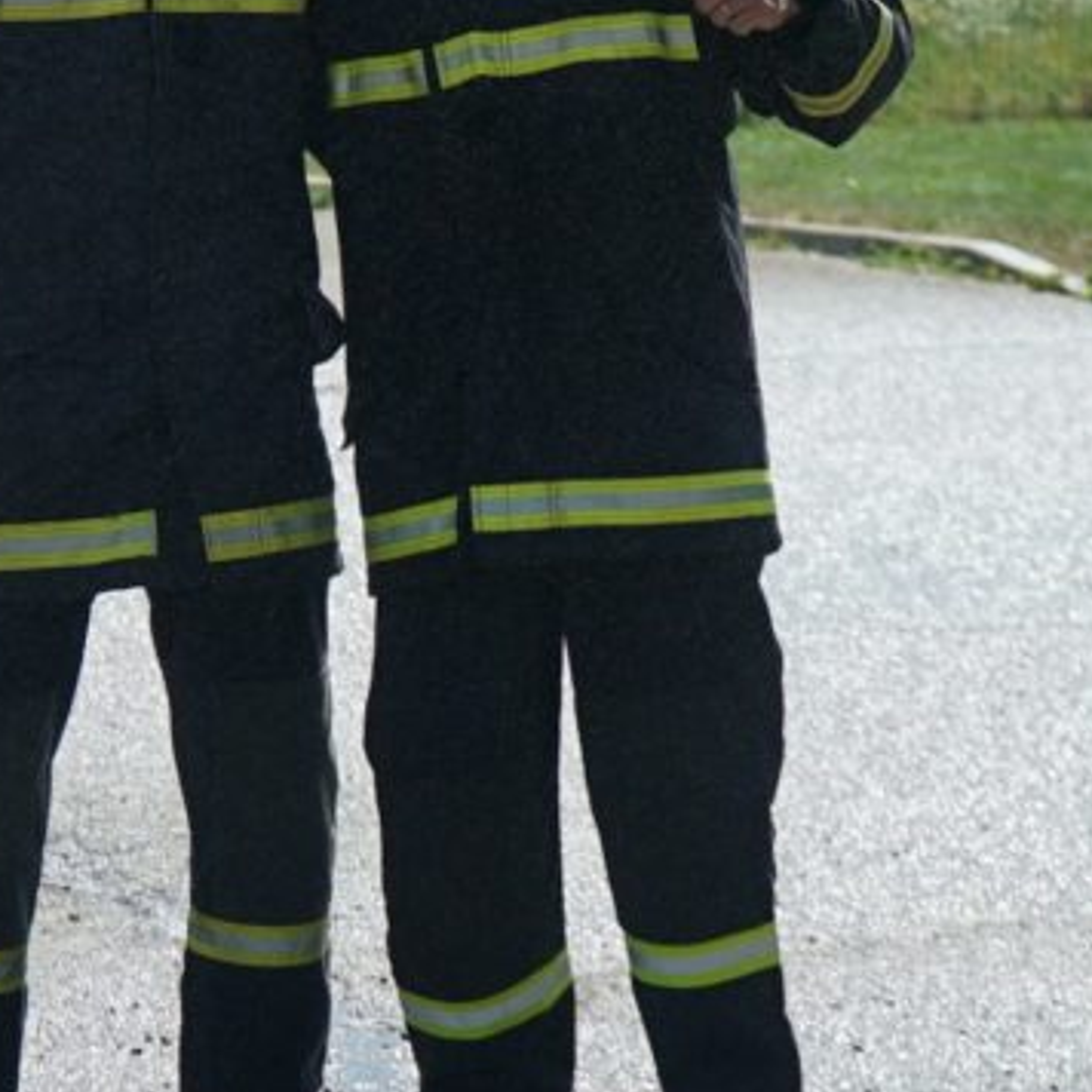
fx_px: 6638
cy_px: 356
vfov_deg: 9.4
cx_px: 298
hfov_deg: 9.4
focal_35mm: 186
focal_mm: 51
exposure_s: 1/2000
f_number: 4
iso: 200
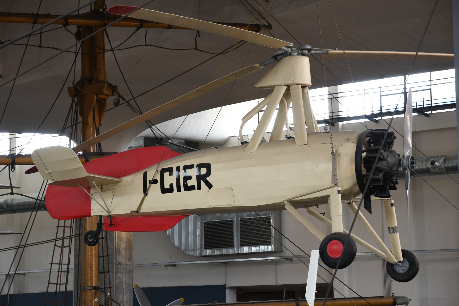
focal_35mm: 93
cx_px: 230
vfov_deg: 14.7
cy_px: 153
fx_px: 1186
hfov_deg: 21.9
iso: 1000
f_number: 5.3
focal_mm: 62
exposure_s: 1/60
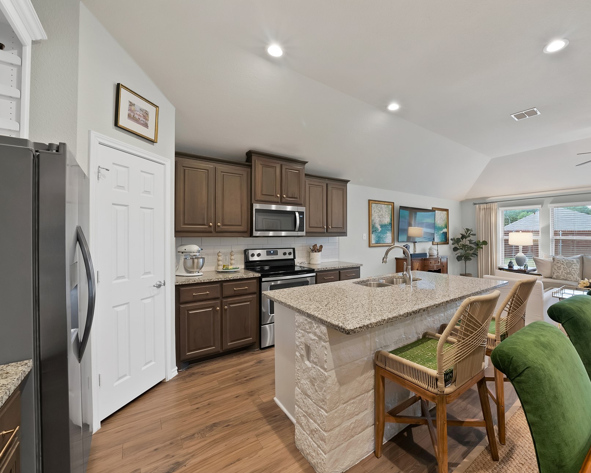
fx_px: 245
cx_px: 349
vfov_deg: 88.0
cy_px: 232
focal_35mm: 14
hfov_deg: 99.6
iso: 640
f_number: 9
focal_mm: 12
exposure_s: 1/2
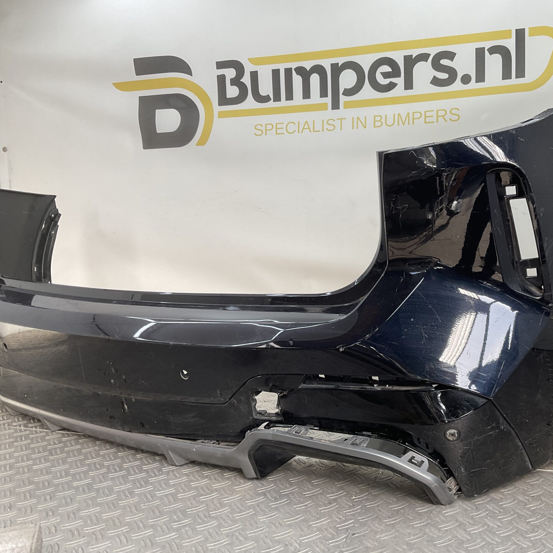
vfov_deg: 47.2
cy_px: 281
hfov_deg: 46.7
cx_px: 354
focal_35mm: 35
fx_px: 633
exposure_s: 1/120
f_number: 1.8
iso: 16
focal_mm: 3
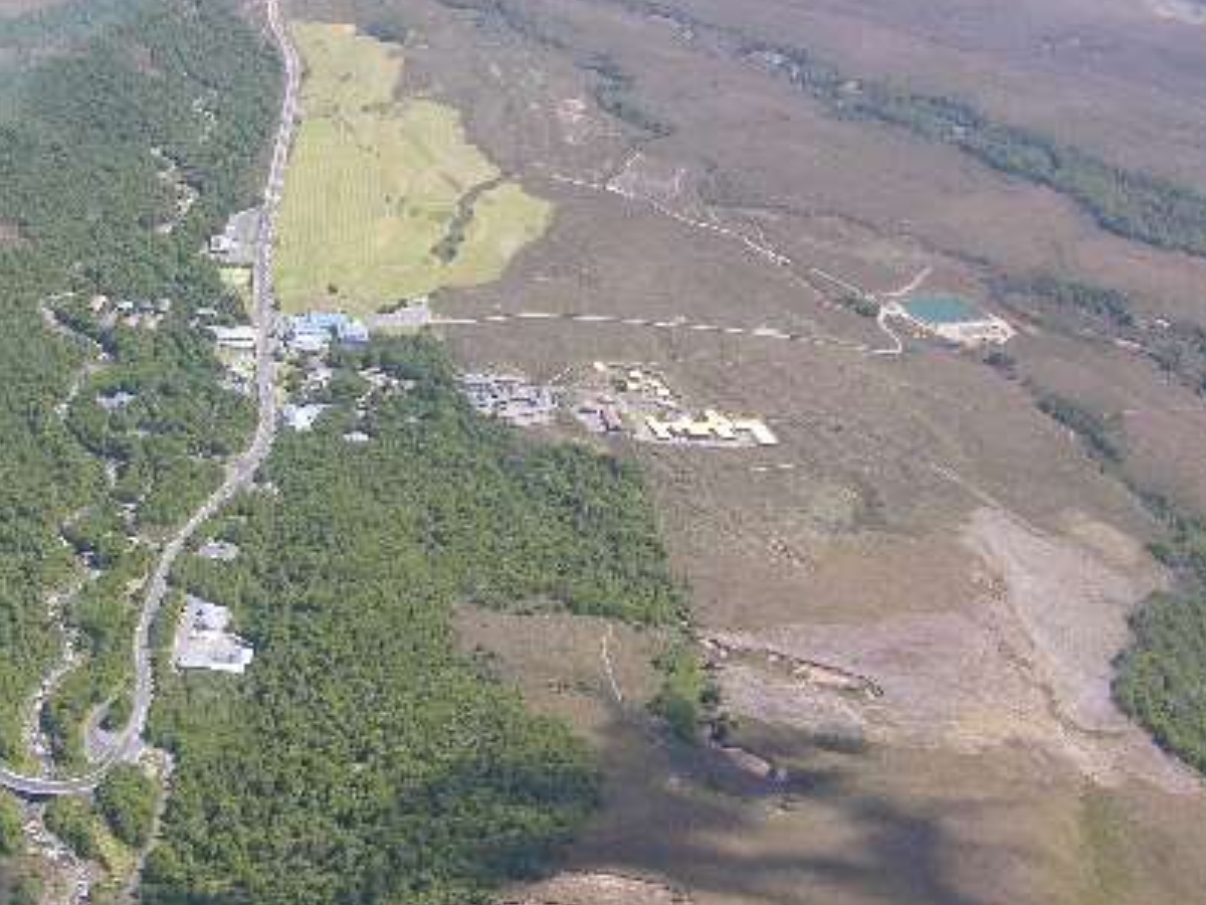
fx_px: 1951
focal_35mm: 56
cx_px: 476
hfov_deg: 34.2
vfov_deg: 26.1
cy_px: 507
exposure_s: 1/128
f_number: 5
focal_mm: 8.9
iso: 50
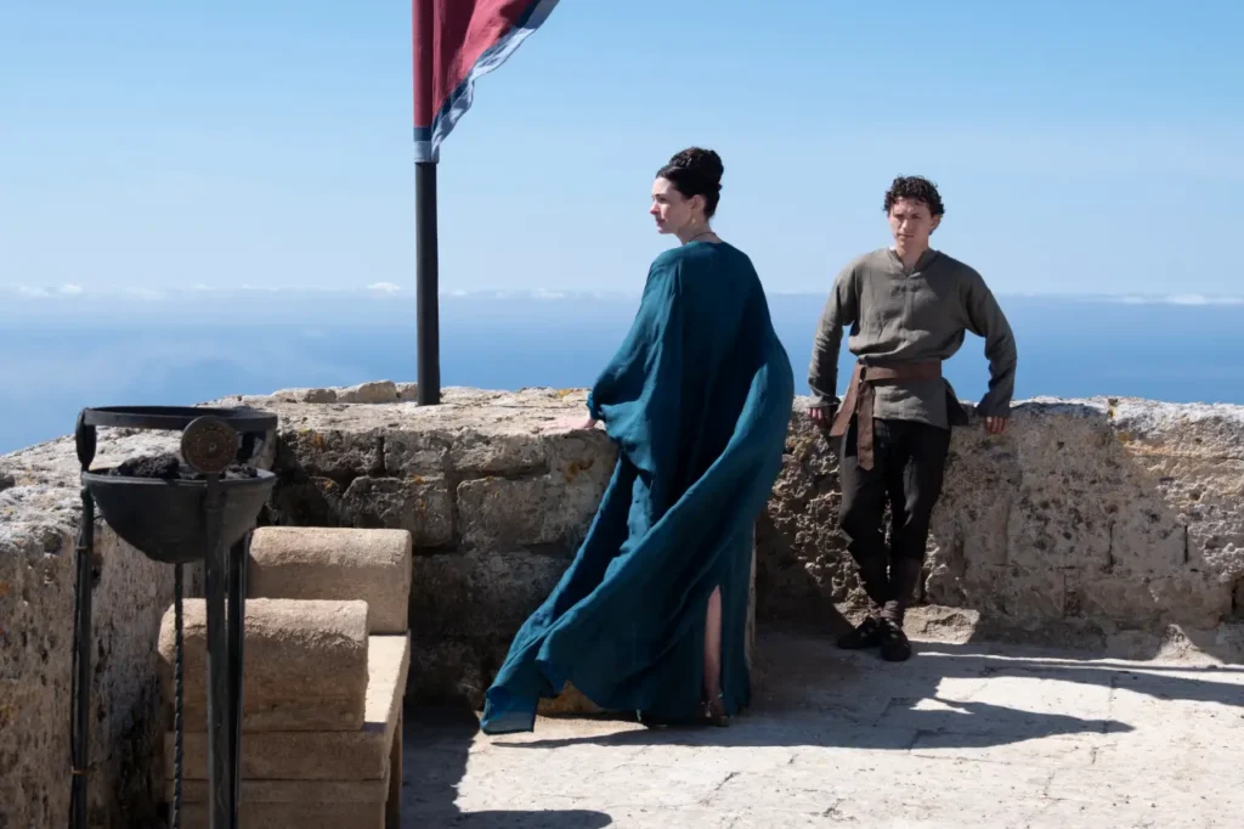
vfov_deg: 23.4
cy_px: 414
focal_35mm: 58
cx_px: 622
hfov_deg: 34.5
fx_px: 2003
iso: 200
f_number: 10
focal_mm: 38.9
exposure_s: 1/250
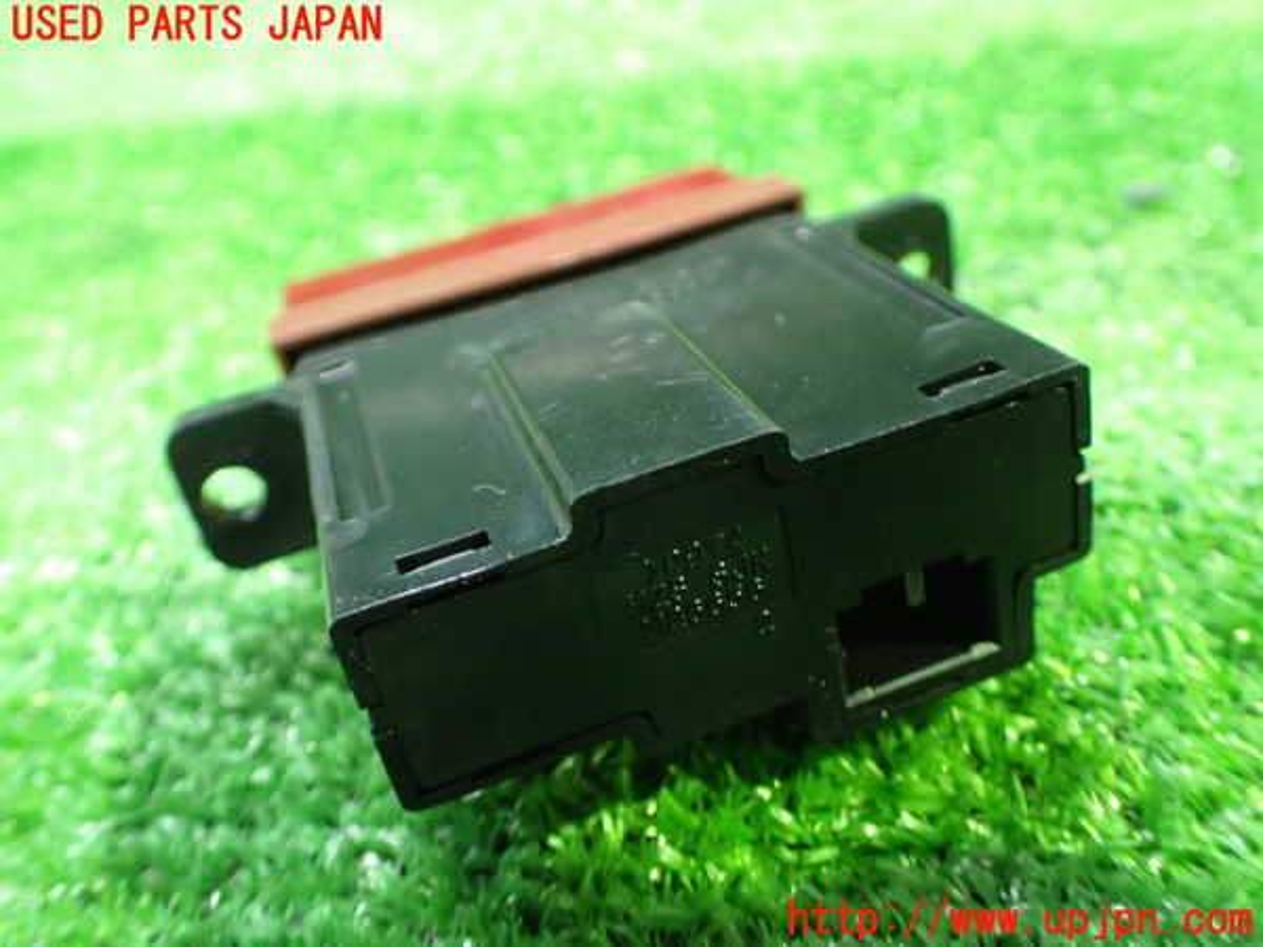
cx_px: 632
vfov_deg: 46.8
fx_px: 1095
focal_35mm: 30
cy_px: 474
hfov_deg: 60.0
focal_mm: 5.4
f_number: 2.3
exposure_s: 1/30
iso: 1250
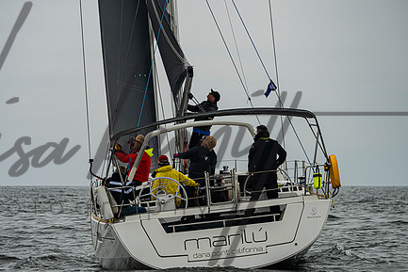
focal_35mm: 248
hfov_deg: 8.3
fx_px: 2811
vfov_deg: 5.5
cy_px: 136
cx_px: 167
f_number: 5.6
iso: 250
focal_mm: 180
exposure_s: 1/3200
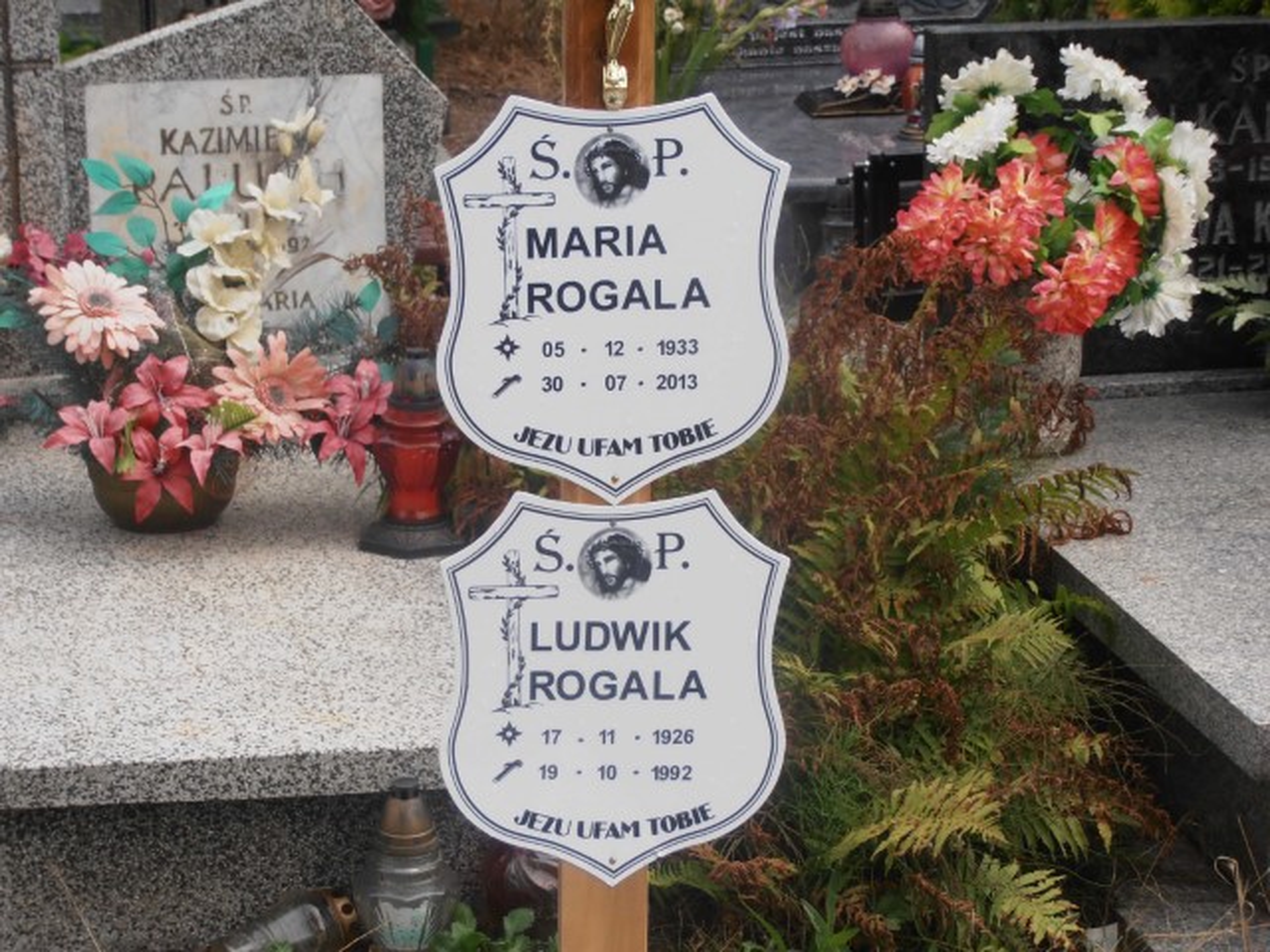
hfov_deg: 17.7
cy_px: 476
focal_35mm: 111
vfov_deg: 13.3
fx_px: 4072
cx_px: 635
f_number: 5.5
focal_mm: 19.64
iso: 80
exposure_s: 1/250
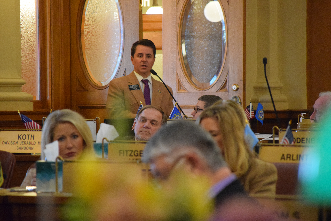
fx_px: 2758
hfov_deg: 6.9
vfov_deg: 4.6
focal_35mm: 300
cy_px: 110
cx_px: 166
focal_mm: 200
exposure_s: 1/125
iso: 5600
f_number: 6.3
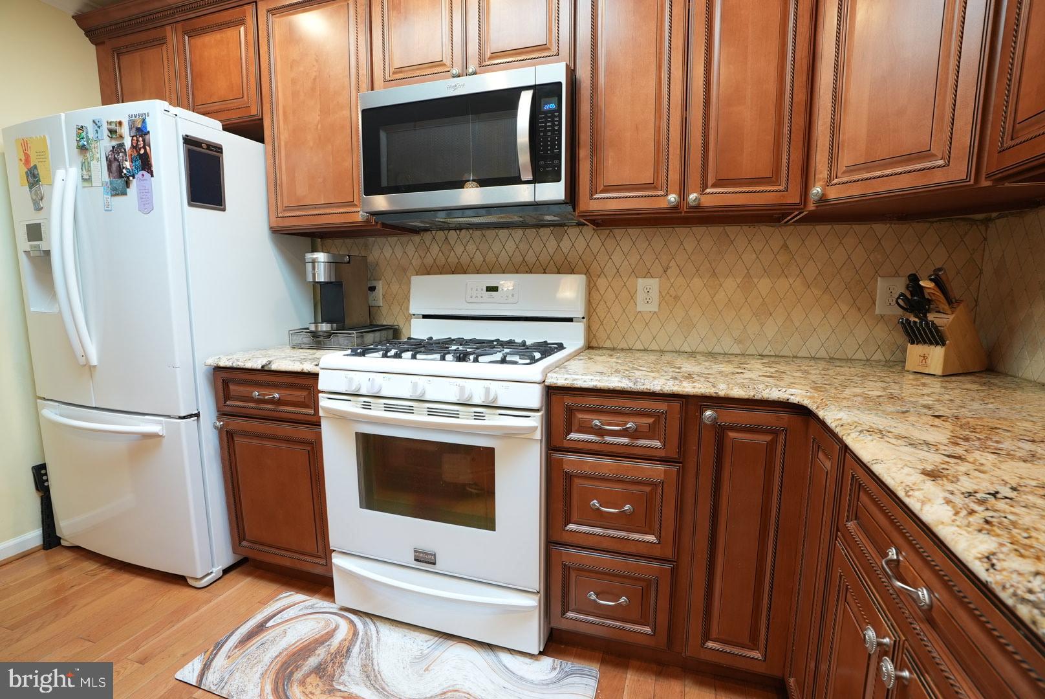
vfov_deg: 73.8
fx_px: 465
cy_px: 350
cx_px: 522
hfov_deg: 96.7
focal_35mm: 16
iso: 400
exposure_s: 1/6
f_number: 8
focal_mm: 16
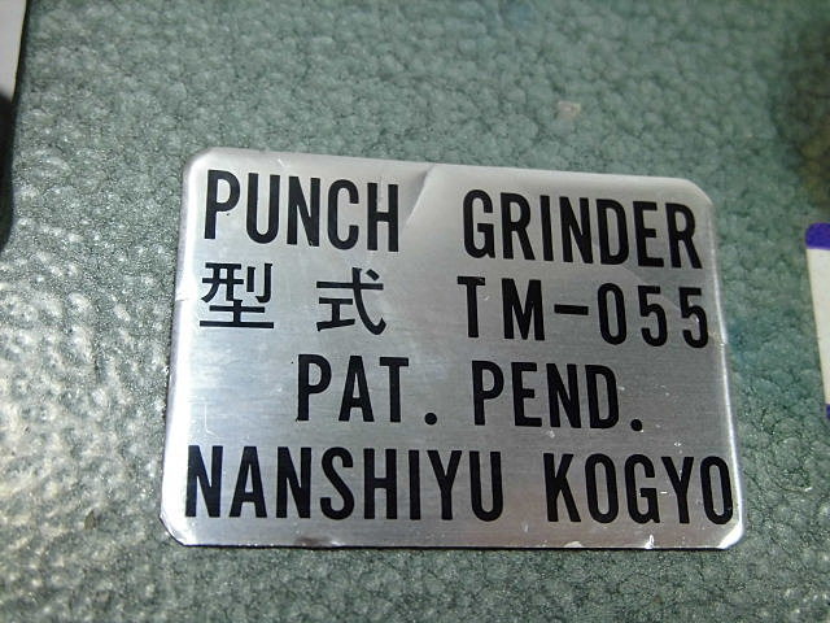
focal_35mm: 47
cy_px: 312
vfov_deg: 30.9
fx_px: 1127
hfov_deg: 40.4
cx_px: 415
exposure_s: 1/60
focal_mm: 8.3
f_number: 3.4
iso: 400
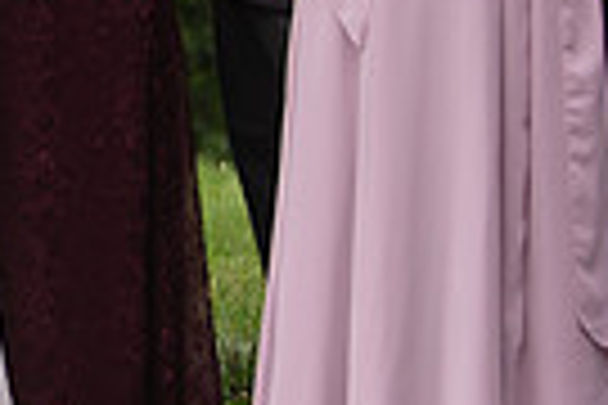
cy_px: -61
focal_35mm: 300
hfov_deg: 6.7
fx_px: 5066
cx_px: -513
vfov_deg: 4.6
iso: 200
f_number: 2.8
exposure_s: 1/1250
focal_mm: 70
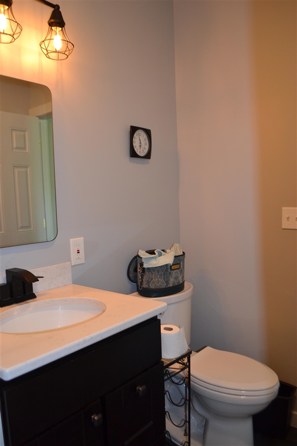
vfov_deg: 67.4
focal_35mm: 27
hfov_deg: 47.9
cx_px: 148
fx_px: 334
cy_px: 223
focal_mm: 18
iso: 560
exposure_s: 1/60
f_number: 3.5
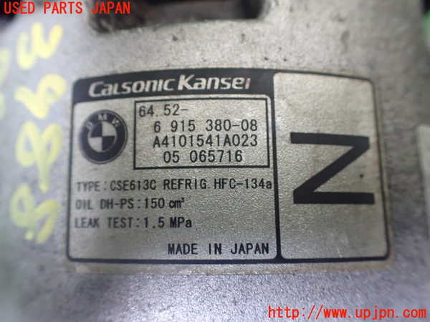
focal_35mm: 30
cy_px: 161
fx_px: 373
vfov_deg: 46.8
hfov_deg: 60.0
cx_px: 215
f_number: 2.3
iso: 1000
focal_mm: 5.4
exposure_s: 1/30
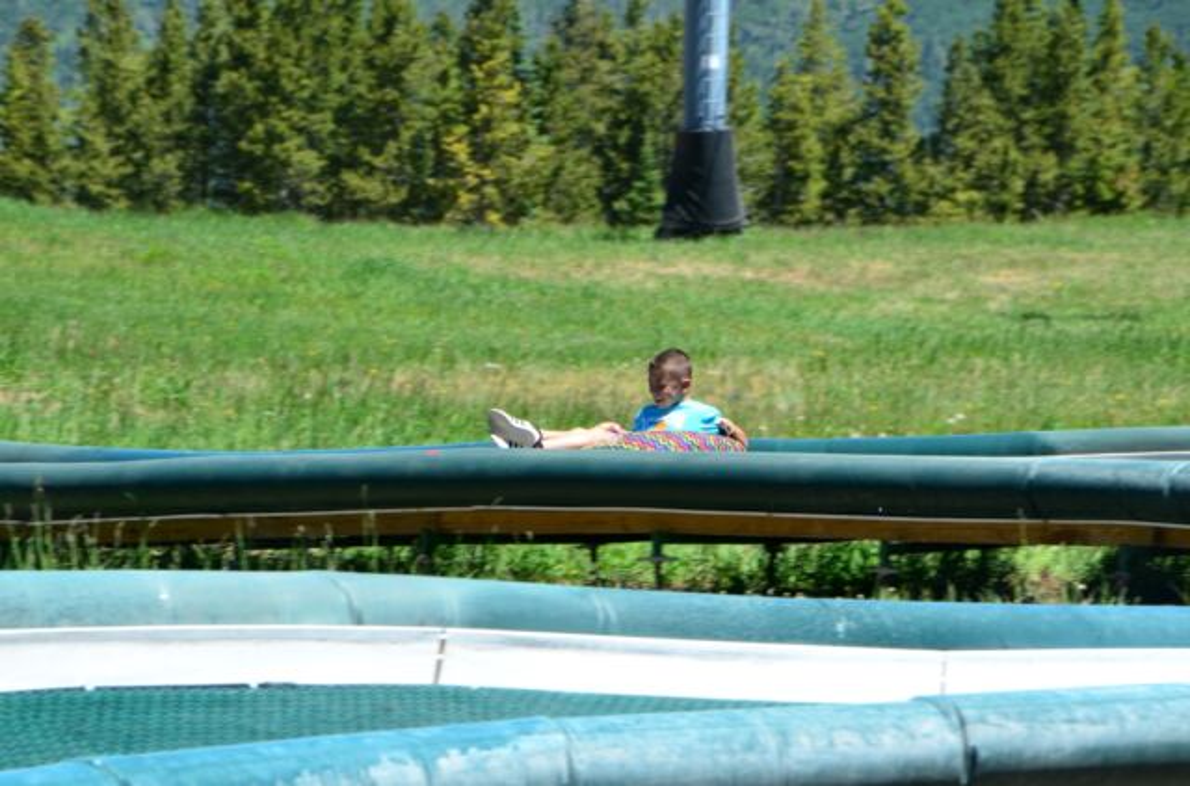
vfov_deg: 4.6
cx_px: 595
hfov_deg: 6.9
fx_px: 9890
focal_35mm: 300
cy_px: 393
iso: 200
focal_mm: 200
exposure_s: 1/100
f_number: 16
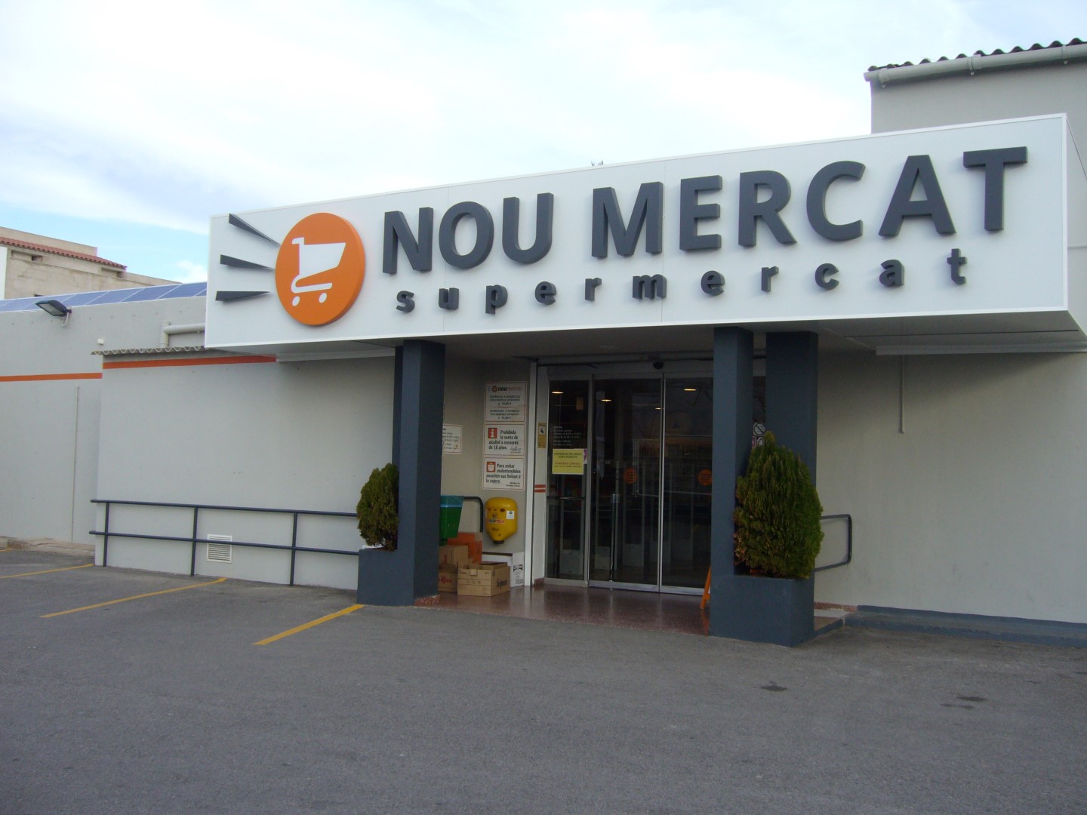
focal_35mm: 35
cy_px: 408
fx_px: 1099
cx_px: 544
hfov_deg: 52.6
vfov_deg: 40.7
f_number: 5.6
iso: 100
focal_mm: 5.8
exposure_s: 1/200
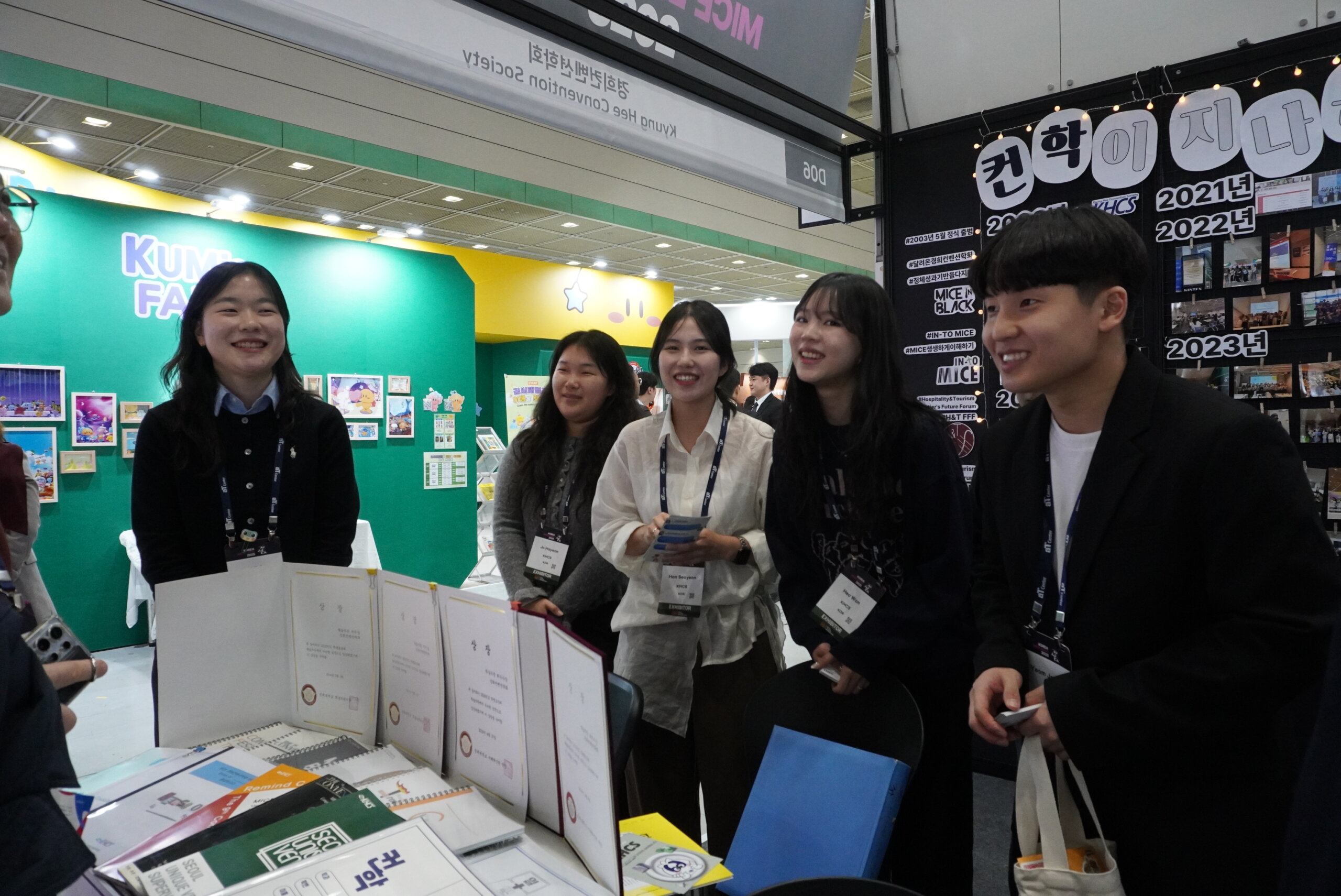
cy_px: 448
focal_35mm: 24
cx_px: 670
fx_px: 894
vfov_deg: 53.2
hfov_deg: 73.7
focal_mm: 16
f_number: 6.3
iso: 3200
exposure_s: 1/100
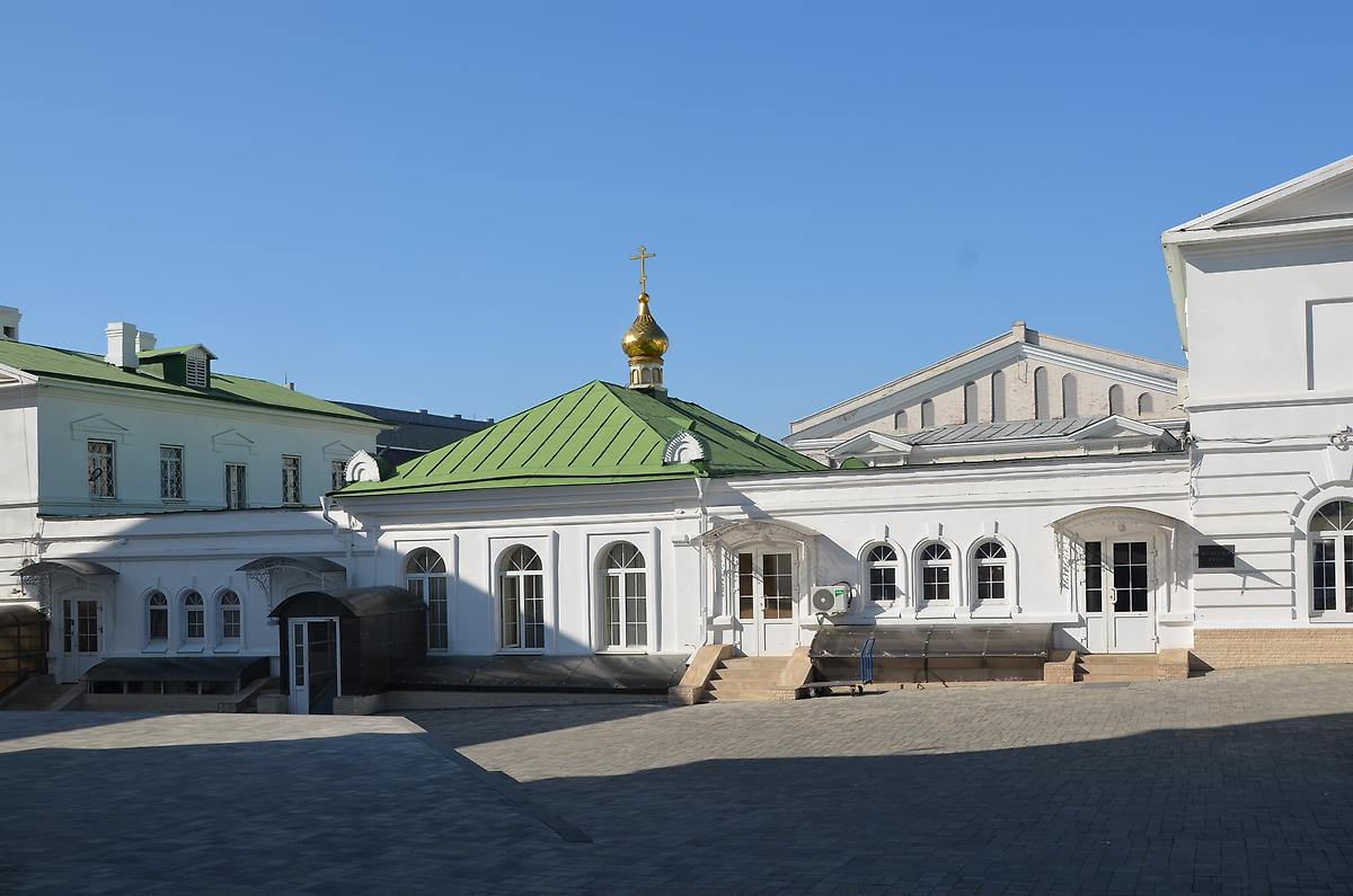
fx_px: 1238
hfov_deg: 57.3
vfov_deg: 39.8
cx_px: 676
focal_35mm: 33
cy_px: 448
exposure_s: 1/320
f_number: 9
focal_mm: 22
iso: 100
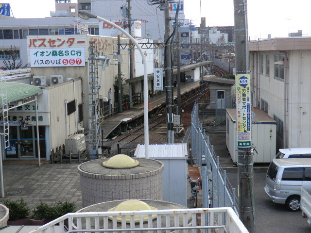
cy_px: 116
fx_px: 494
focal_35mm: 55
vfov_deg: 26.6
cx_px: 156
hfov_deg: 34.9
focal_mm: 9.8
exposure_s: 1/125
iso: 64
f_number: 4.2
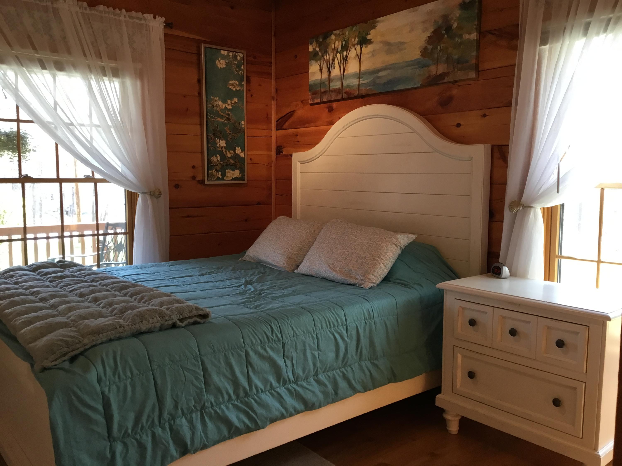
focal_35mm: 31
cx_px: 311
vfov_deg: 45.4
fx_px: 557
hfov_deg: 58.4
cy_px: 233
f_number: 2.4
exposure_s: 1/30
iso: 50
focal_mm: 3.3
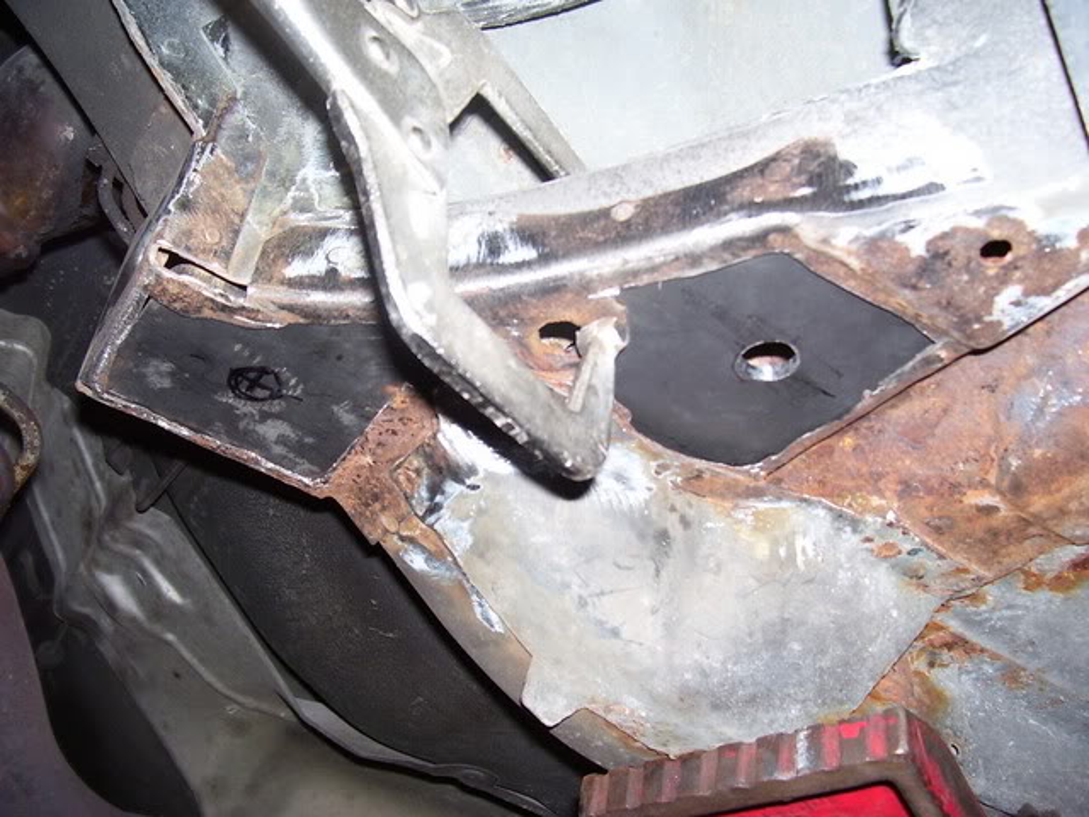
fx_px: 1070
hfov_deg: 54.0
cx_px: 544
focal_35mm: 34
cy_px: 408
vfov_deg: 41.8
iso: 80
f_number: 2.7
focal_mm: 5.6
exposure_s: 1/60
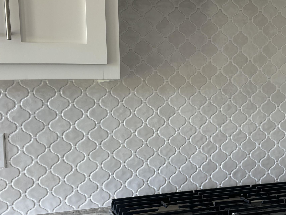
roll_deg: +0.6
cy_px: 136
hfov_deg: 40.3
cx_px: 163
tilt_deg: -6.9
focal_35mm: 47
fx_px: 388
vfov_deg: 30.7
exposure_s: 1/121
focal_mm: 5.96
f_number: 1.6
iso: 80
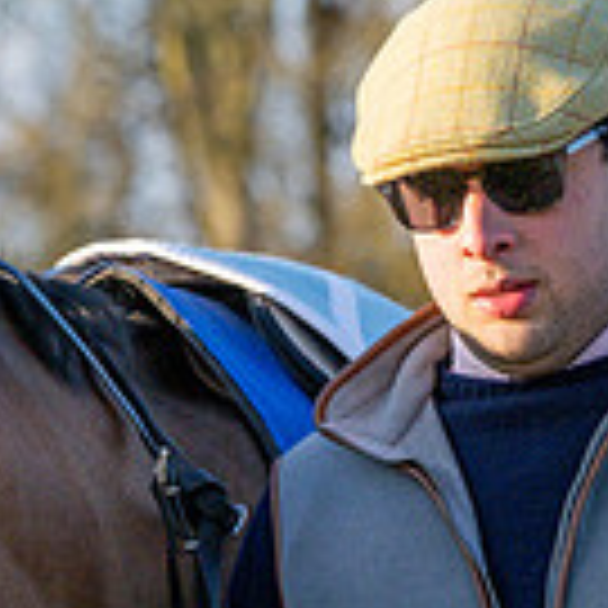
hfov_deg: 2.6
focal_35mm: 666
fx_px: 13234
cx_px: 7
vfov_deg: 2.6
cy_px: 709
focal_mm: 97
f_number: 4
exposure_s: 1/1000
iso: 400
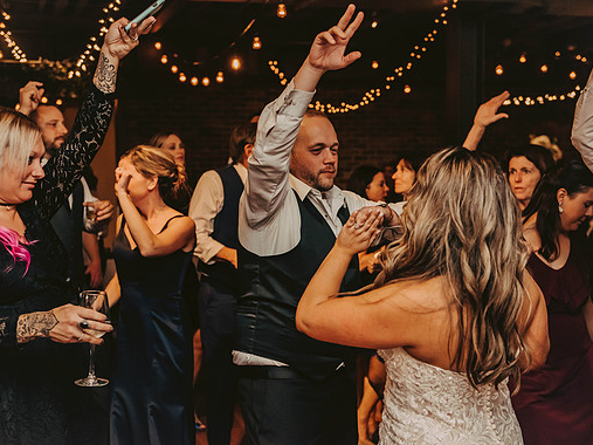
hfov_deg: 34.9
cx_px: 290
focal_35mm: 55
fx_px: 942
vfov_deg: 26.5
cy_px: 220
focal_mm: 50
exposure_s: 1/200
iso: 2000
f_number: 3.2
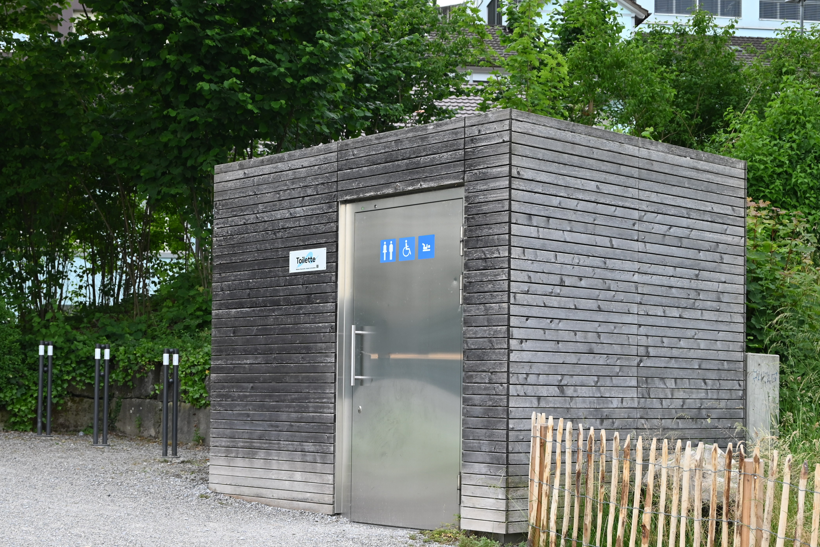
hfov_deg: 33.4
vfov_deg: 22.6
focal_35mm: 60
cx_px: 387
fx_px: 1367
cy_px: 359
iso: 360
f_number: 5.6
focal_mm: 42
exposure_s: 1/250
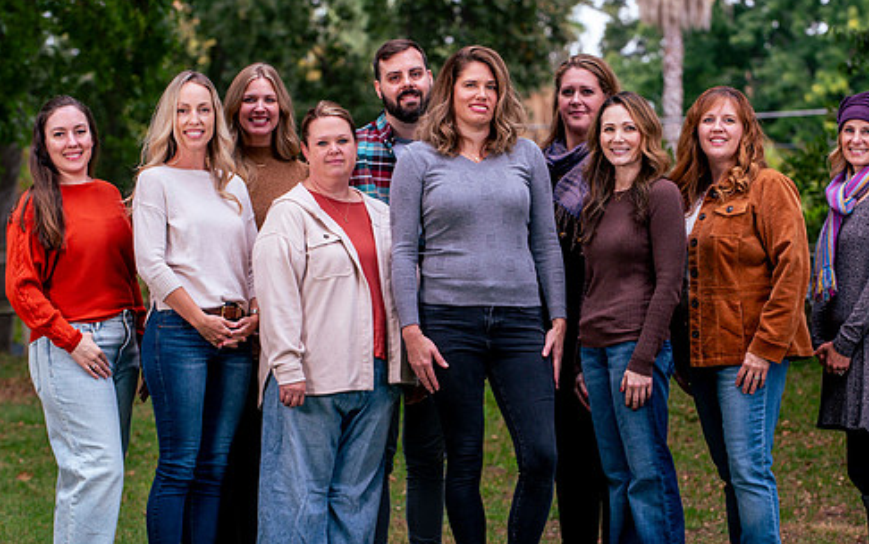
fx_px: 4122
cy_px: 302
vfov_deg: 7.5
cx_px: 519
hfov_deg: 12.0
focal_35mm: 174
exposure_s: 1/250
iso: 200
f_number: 5.6
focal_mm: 130
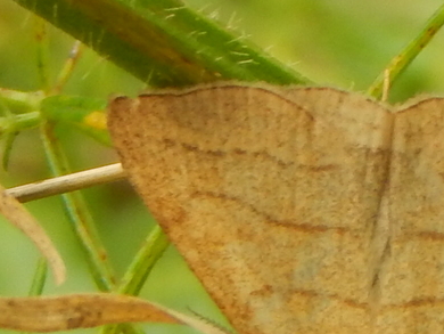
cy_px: 230
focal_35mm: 757
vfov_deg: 2.0
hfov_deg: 2.6
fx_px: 9716
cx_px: 372
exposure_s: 1/100
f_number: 5.7
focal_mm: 62.2
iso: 125
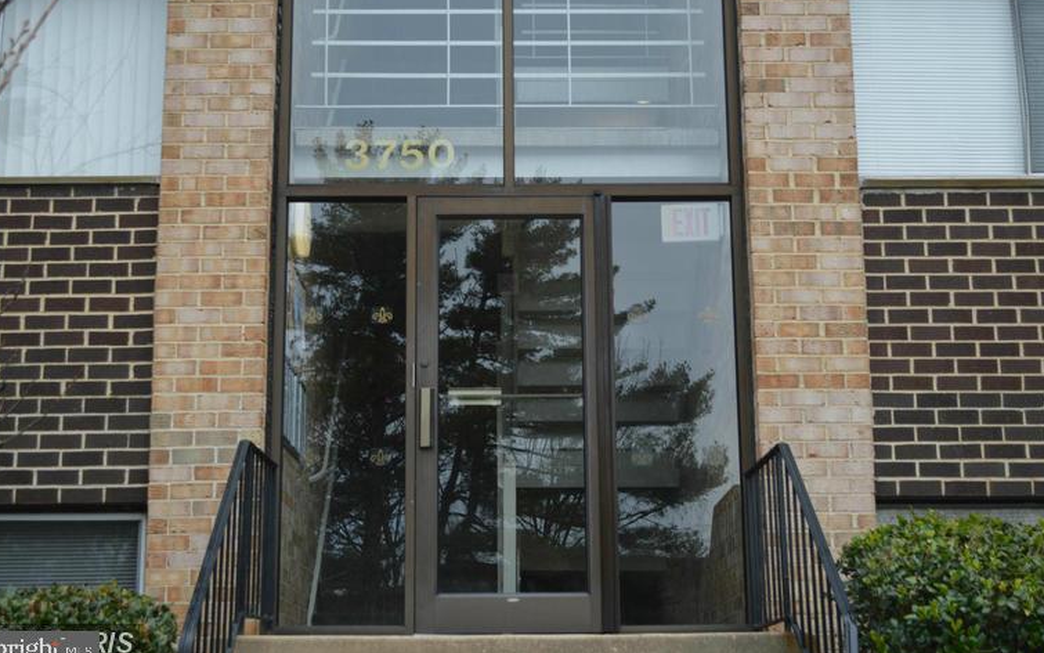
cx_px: 516
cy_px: 314
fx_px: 1593
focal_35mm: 56
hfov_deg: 36.3
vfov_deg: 23.1
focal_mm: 36
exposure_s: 1/50
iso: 100
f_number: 5
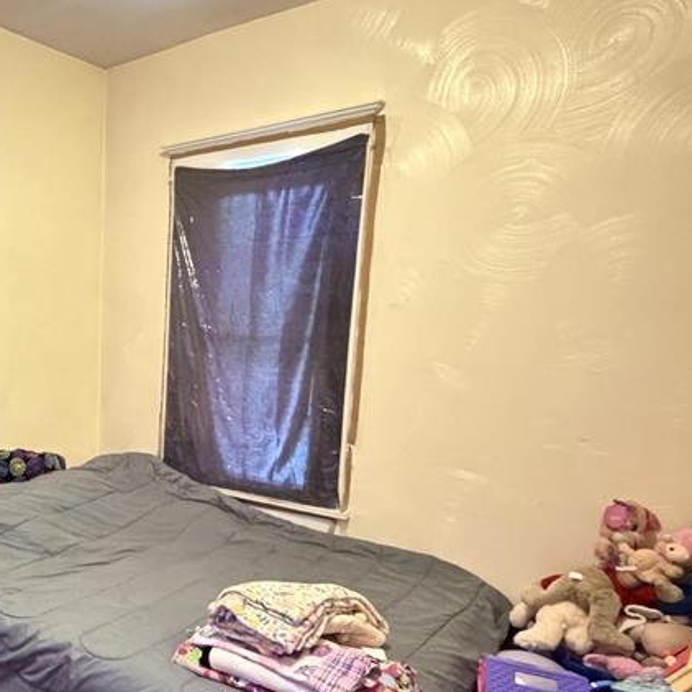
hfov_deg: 46.9
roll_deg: +0.0
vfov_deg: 53.6
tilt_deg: -7.7
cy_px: 417
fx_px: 679
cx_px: 31
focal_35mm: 30
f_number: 2.2
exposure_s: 1/30
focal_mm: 2.22
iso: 2000
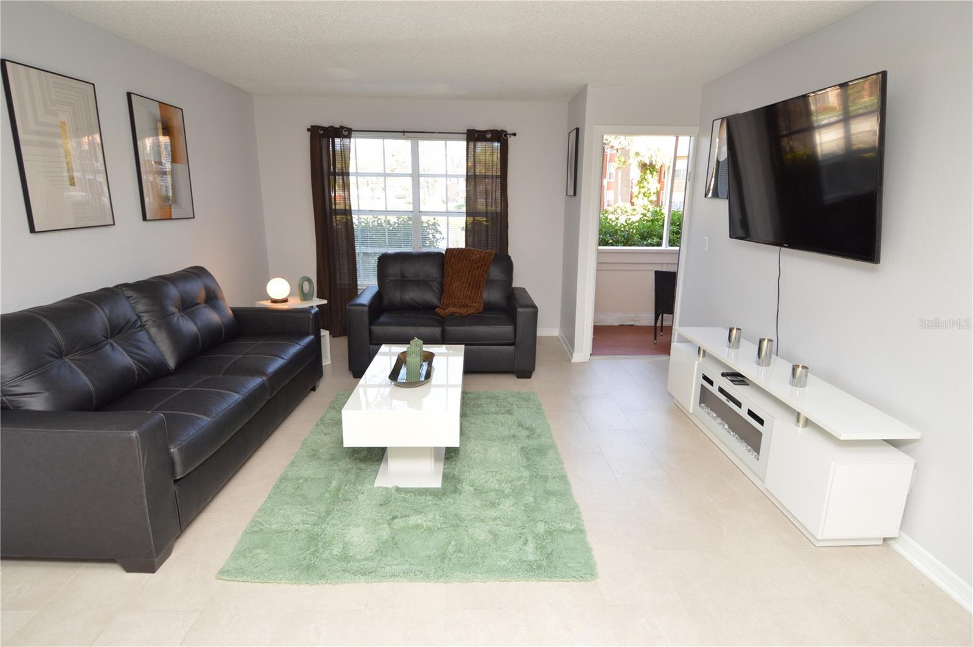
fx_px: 486
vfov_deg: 67.3
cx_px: 486
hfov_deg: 90.1
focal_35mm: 18
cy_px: 324
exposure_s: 1/80
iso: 400
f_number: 4.5
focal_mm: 12
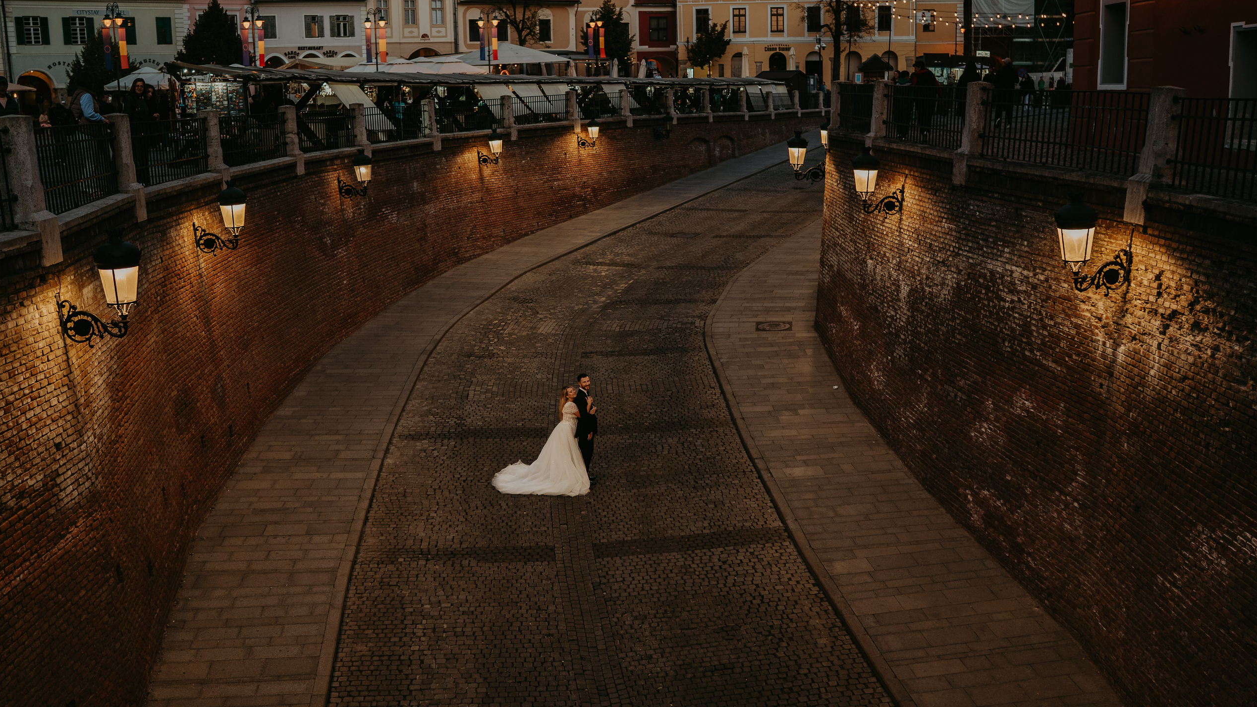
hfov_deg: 54.0
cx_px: 627
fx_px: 1233
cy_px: 349
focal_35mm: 37
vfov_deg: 32.0
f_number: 2.2
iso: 320
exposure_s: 1/160
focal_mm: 35
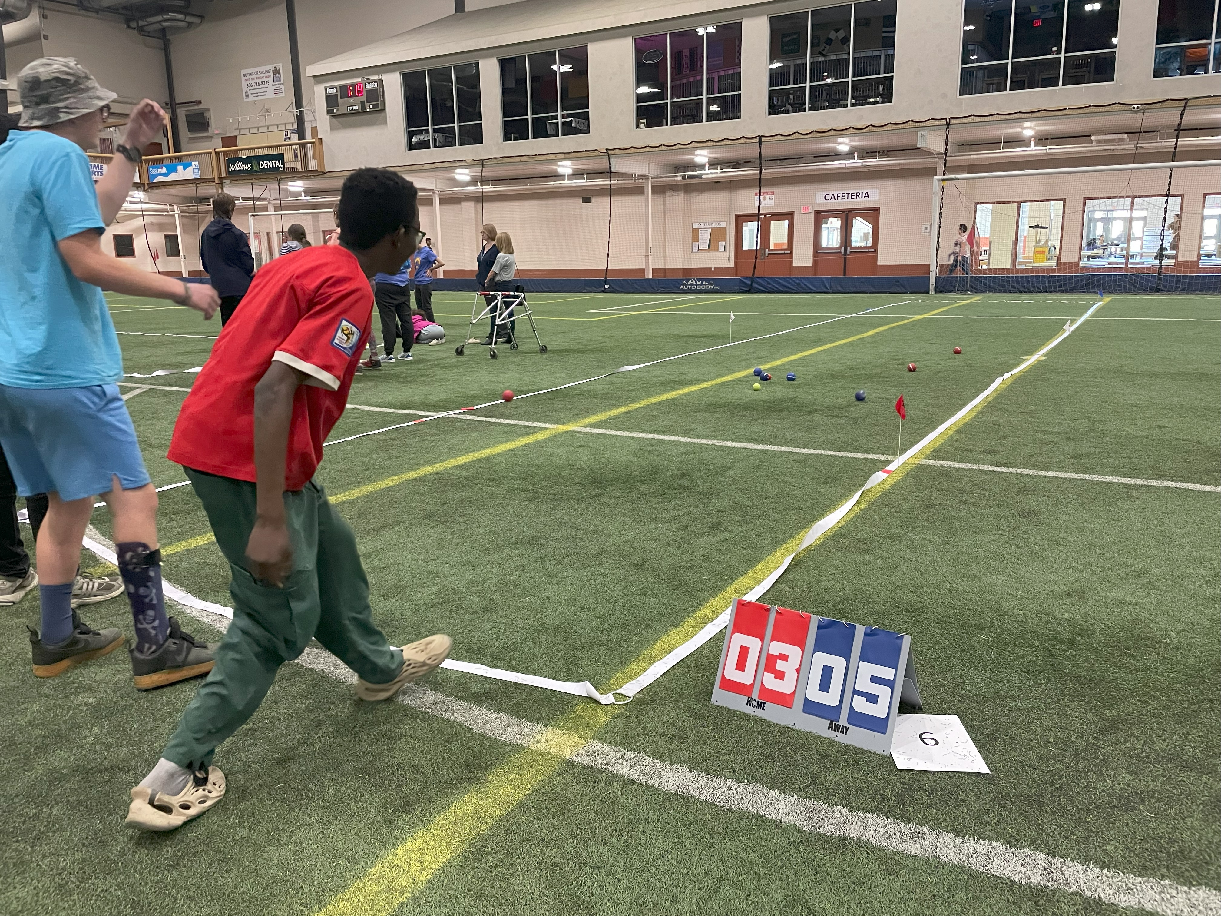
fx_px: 917
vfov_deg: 53.1
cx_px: 610
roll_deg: +1.9
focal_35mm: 26
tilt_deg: -12.9
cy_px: 458
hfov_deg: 67.3
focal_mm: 4.2
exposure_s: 1/60
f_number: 1.6
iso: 500
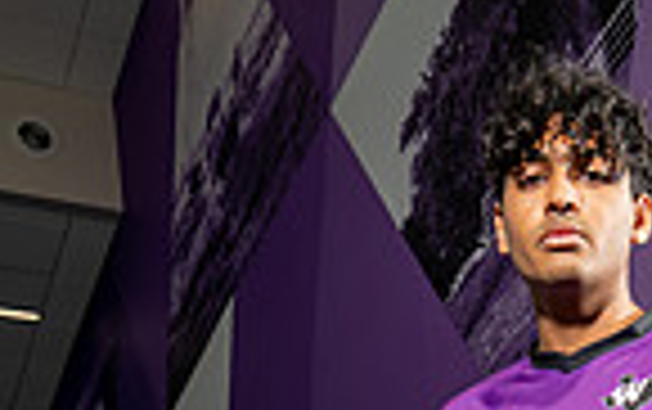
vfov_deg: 13.3
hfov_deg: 25.5
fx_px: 1405
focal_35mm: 79
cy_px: 919
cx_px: 549
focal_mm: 25
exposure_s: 1/250
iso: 320
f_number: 8
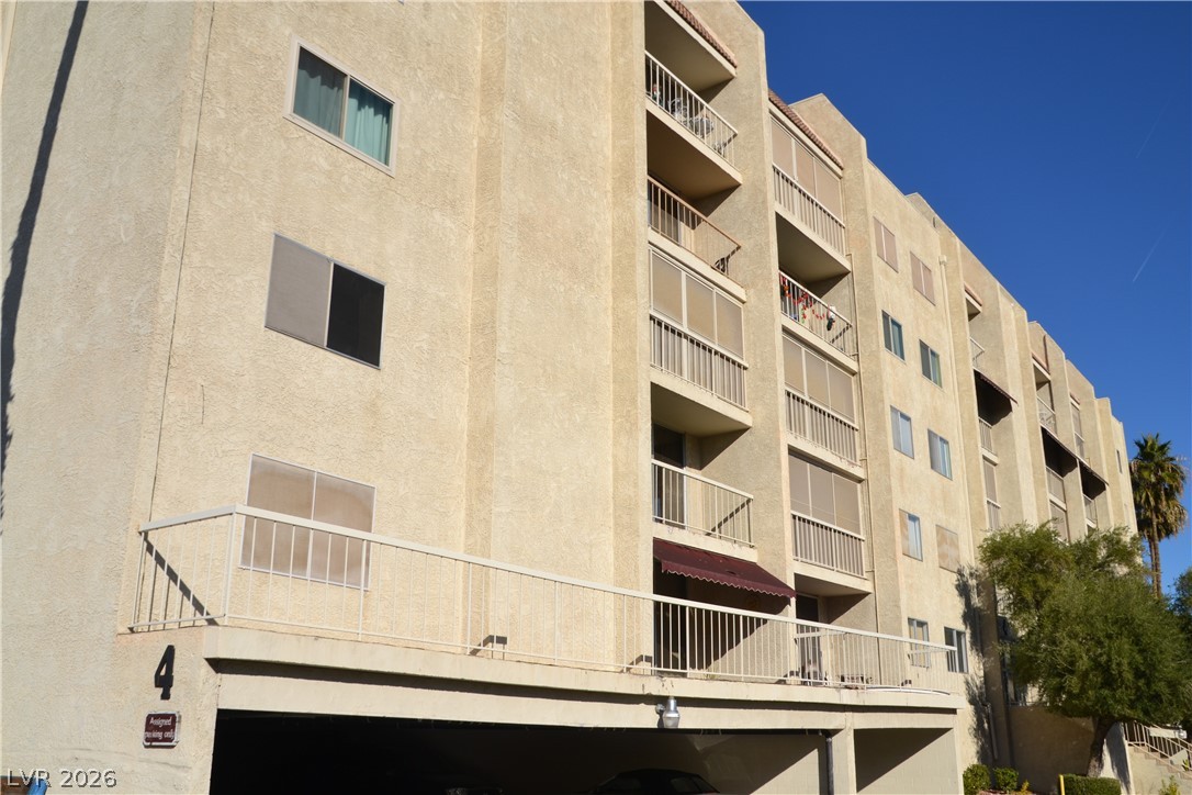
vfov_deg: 41.7
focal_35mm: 32
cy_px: 398
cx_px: 596
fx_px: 1043
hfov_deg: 59.5
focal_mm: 21
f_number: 10
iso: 100
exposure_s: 1/400
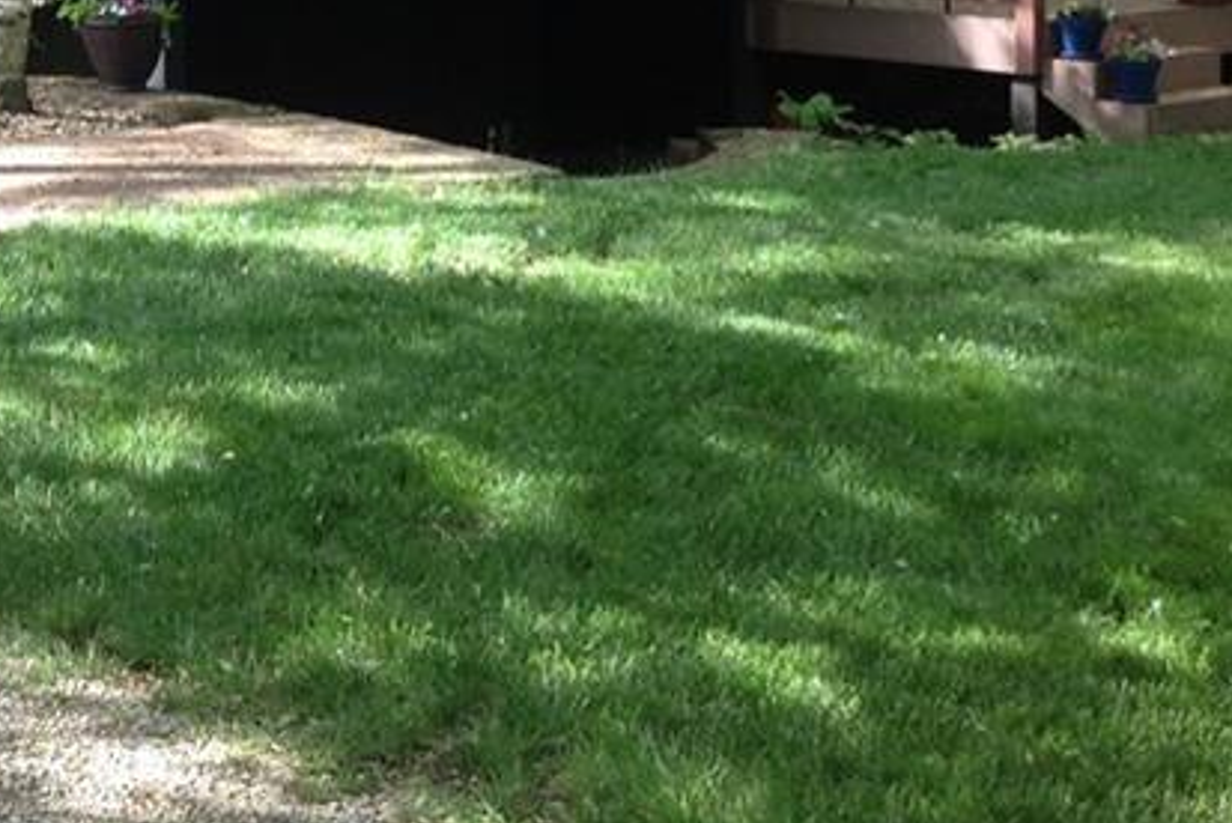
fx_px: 3082
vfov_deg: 14.6
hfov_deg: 22.0
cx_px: 98
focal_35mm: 90
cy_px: -206
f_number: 2.4
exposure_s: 1/152
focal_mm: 4.28
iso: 50
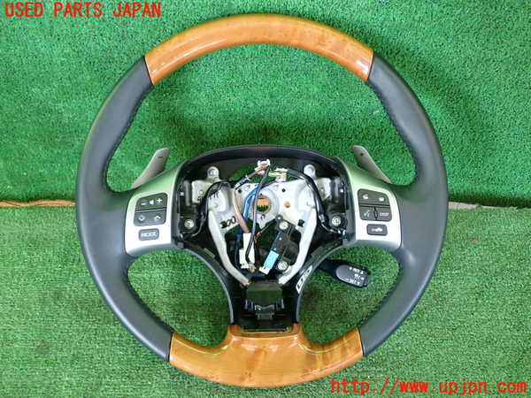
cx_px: 266
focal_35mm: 36
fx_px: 552
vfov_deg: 39.7
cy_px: 199
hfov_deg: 51.4
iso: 500
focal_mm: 6.37
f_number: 2.5
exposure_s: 1/125
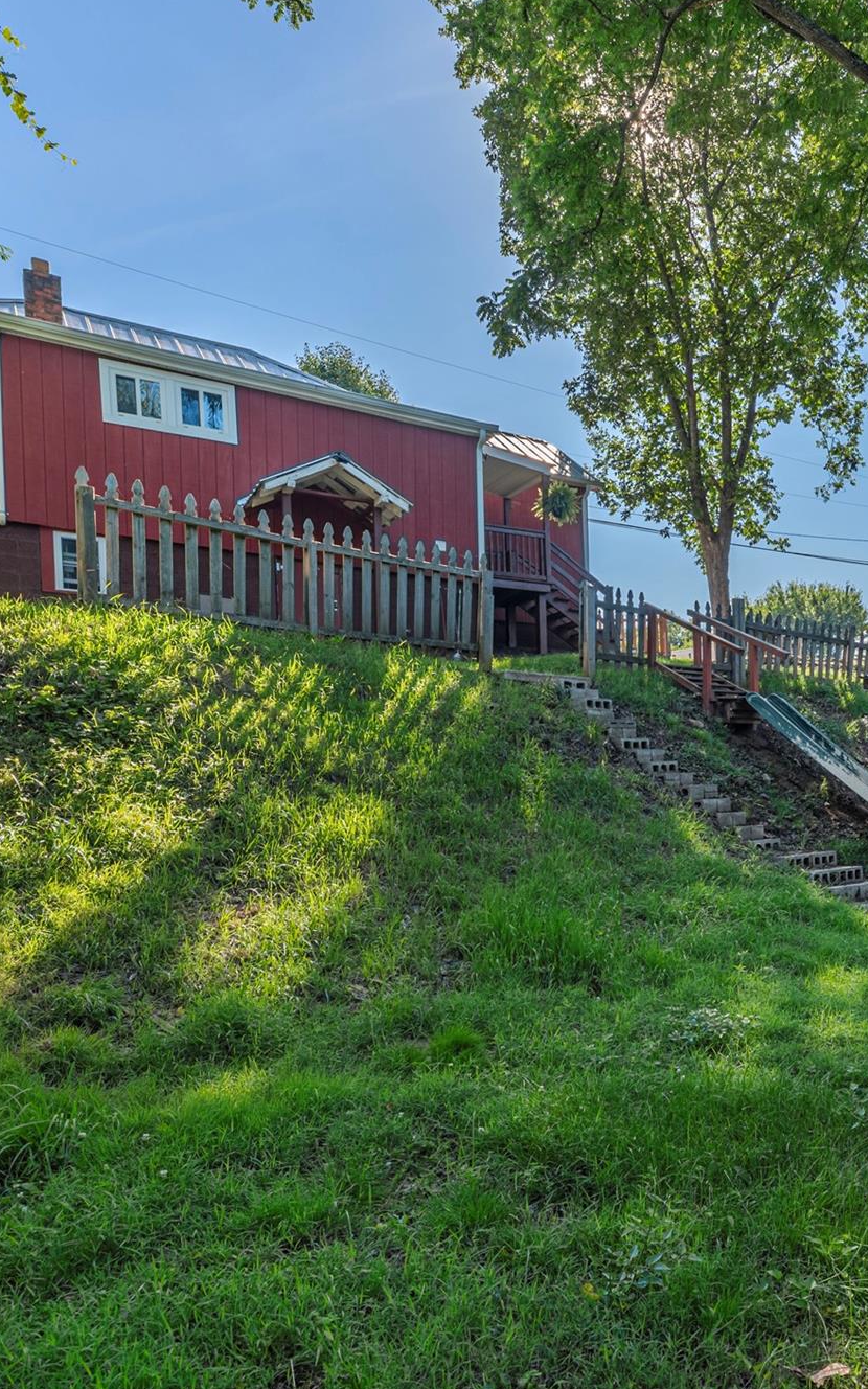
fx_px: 833
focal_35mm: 22
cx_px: 747
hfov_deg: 50.2
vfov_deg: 79.6
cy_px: 687
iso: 320
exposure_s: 1/640
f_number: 8
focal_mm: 14
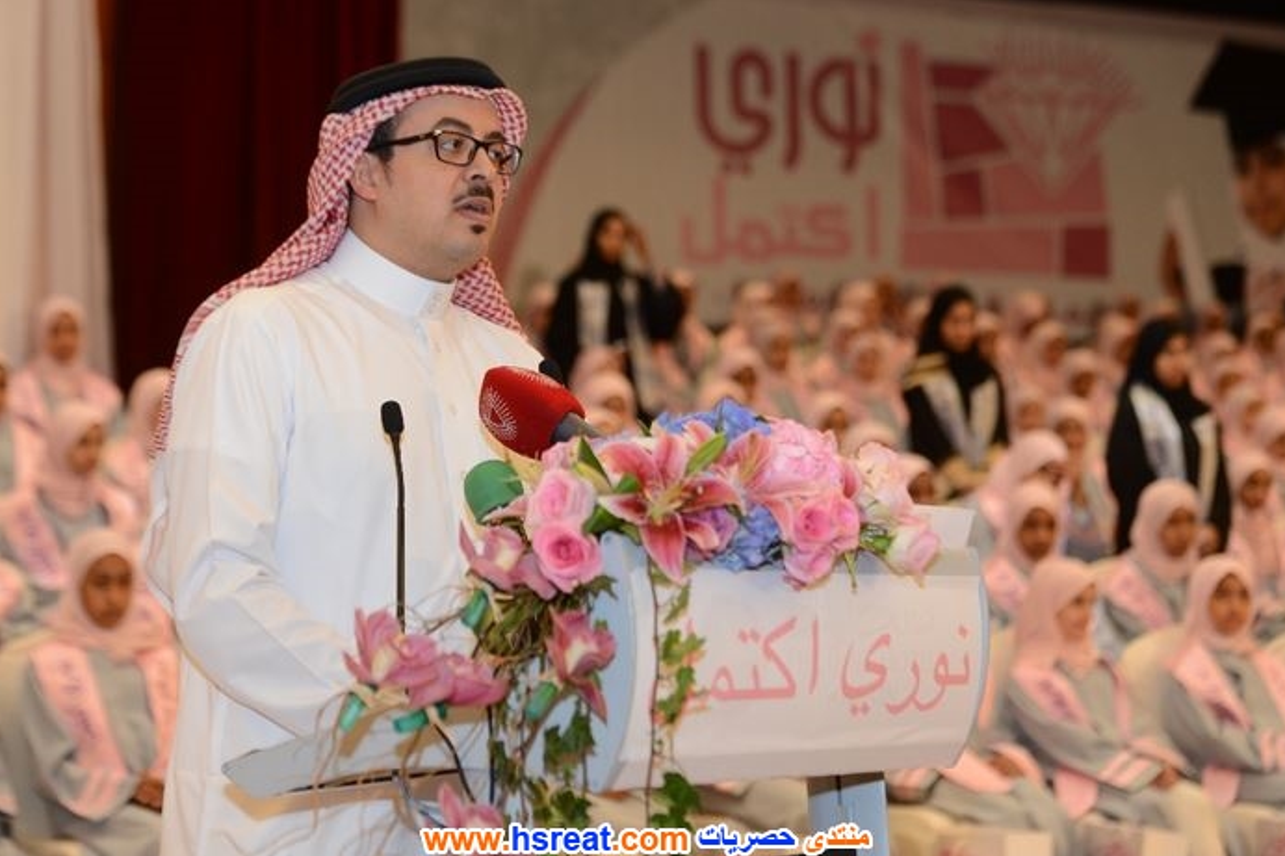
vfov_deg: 15.9
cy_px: 429
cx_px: 648
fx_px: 3069
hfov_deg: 23.6
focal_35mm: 86
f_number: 4
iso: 800
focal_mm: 85
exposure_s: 1/125
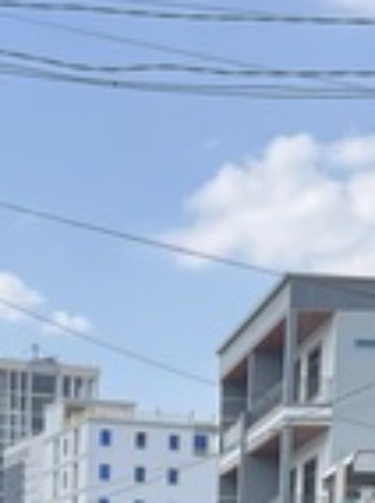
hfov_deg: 13.2
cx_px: -18
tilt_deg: -8.5
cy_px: 928
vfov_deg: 15.3
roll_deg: -1.1
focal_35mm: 110
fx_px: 1594
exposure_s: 1/1294
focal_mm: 5.1
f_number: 1.6
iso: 50
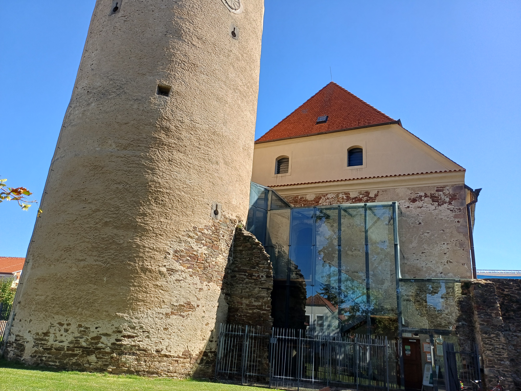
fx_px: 376
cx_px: 260
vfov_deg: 54.9
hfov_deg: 69.4
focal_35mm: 25
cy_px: 196
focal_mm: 4.65
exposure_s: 1/703
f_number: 1.8
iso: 50
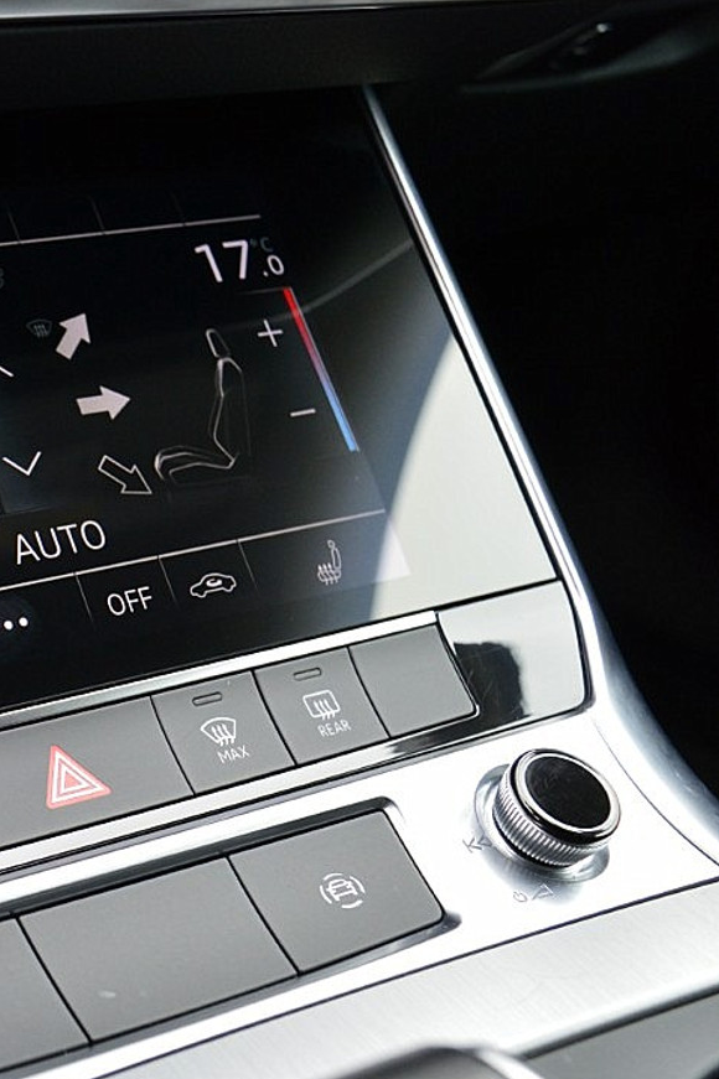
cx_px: -148
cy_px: 574
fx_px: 1589
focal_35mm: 53
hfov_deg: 23.3
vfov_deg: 37.5
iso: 800
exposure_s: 1/60
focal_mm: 22
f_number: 6.3
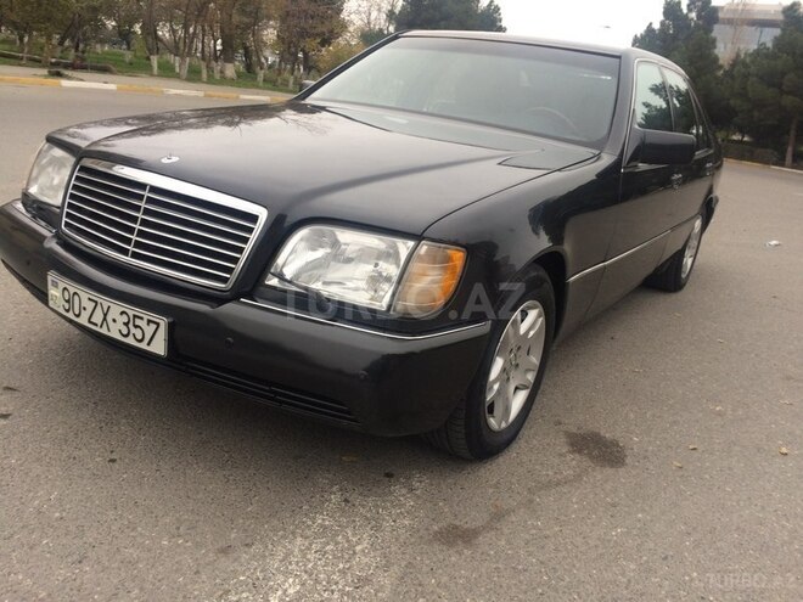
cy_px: 301
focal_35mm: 29
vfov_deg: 48.2
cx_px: 402
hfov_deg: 61.7
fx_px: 673
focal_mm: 4.15
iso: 50
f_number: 2.2
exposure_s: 1/100
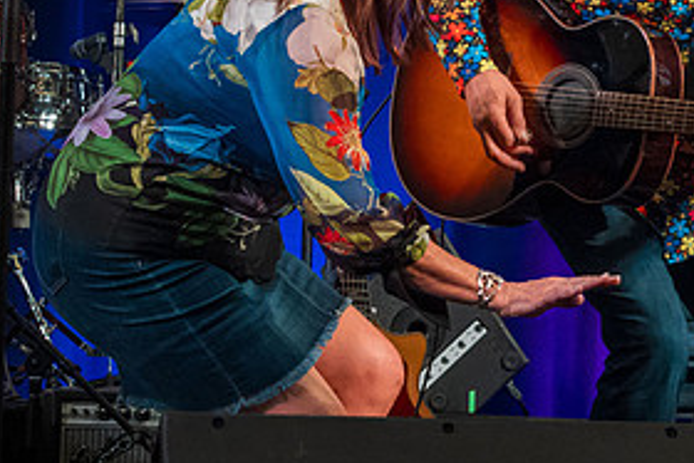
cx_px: 922
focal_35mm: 192
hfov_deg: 10.5
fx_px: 3703
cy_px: 55
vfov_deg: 7.1
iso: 12800
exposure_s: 1/200
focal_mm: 70
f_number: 7.1
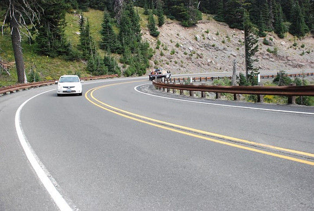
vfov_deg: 34.3
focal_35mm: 39
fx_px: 341
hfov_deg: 49.5
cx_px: 157
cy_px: 106
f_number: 4
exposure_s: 1/4000
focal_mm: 26
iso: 1600
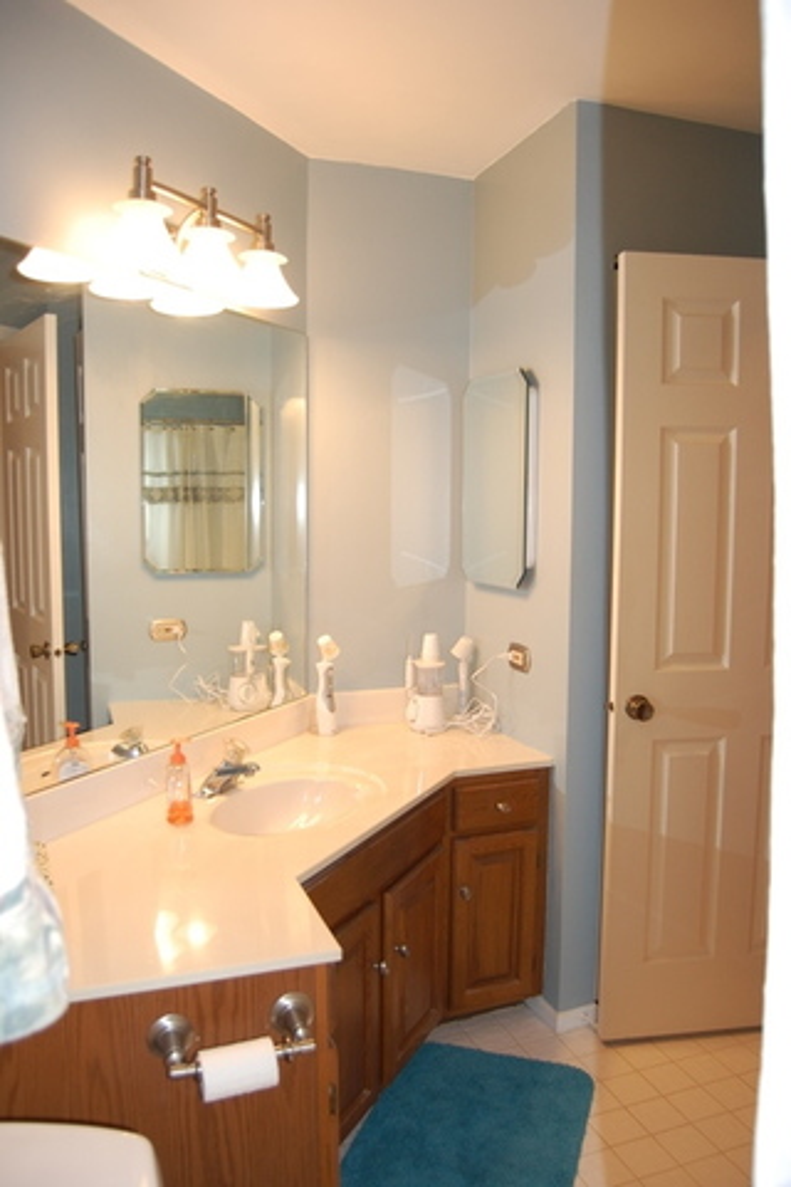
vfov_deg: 67.4
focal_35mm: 27
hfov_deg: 47.9
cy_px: 594
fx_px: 890
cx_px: 396
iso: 400
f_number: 3.5
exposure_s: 1/60
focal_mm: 18
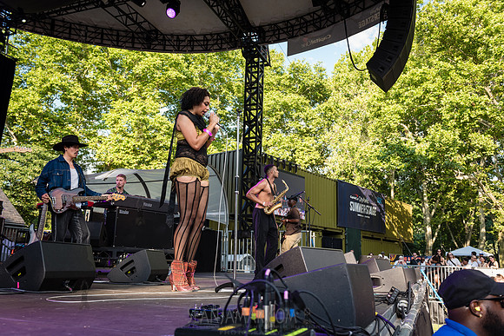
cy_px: 168
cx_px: 252
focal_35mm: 32
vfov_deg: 41.1
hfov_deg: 58.7
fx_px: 448
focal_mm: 32
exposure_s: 1/400
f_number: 4.5
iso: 400
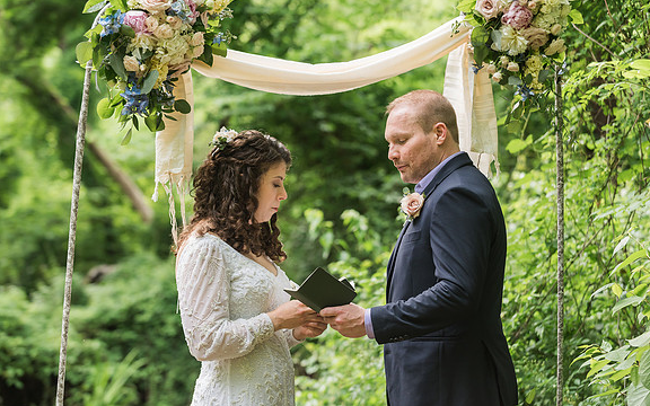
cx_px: 329
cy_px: 186
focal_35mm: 97
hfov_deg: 21.4
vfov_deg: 13.5
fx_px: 1718
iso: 500
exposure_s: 1/320
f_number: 3.5
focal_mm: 90
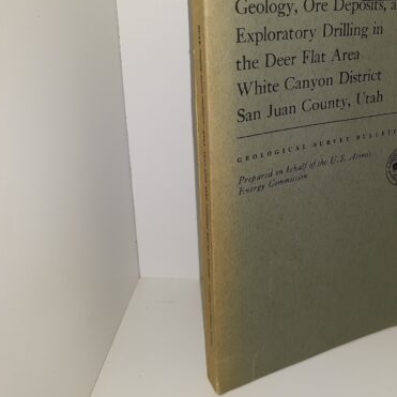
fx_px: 519
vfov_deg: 41.7
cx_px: 312
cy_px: 164
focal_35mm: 40
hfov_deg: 40.3
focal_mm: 3.7
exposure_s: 1/150
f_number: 1.7
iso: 40
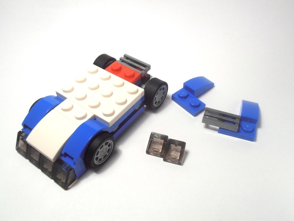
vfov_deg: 38.7
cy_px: 110
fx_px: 314
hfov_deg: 50.1
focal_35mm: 37
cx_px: 147
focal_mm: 6.61
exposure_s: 1/80
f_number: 3.9
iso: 80
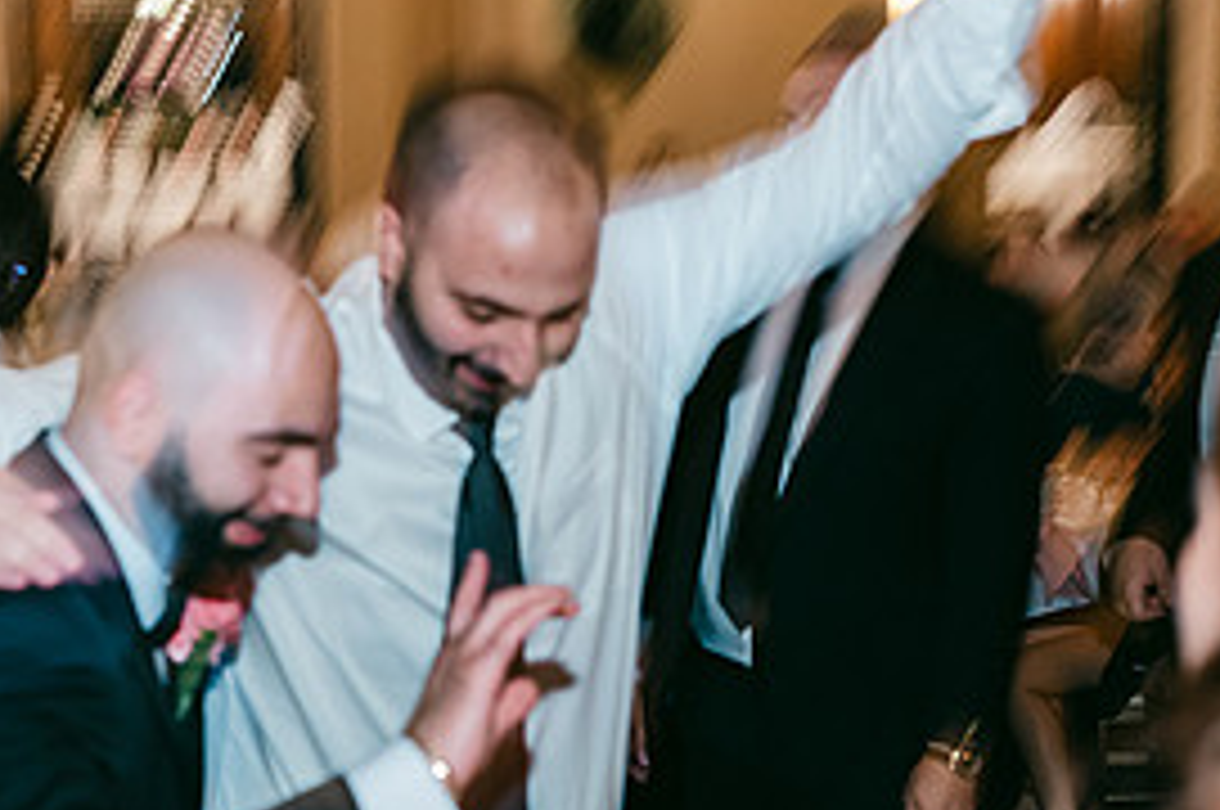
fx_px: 2539
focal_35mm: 75
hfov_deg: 26.8
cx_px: 351
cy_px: 592
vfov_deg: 18.0
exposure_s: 1/15
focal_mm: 35
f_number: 3.2
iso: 1250
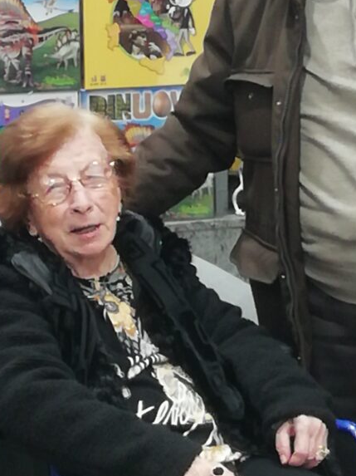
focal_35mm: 152
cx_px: 246
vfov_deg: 13.0
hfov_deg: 9.7
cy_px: 156
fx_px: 2087
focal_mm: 3.46
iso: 200
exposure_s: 1/33.3
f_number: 2.2
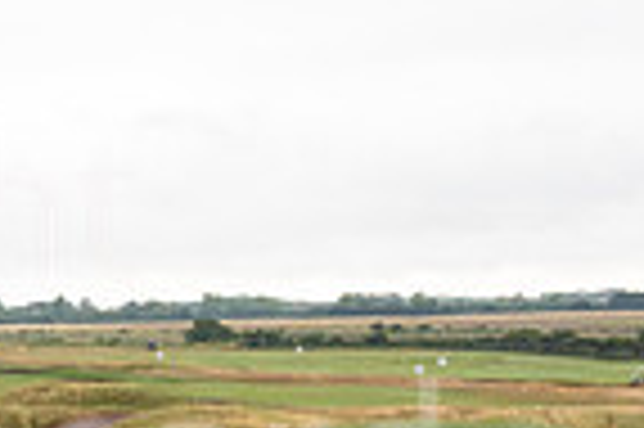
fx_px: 2359
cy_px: 500
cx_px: -131
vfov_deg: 10.2
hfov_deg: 15.0
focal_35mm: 132
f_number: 4
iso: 320
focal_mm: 32.5
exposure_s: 1/400
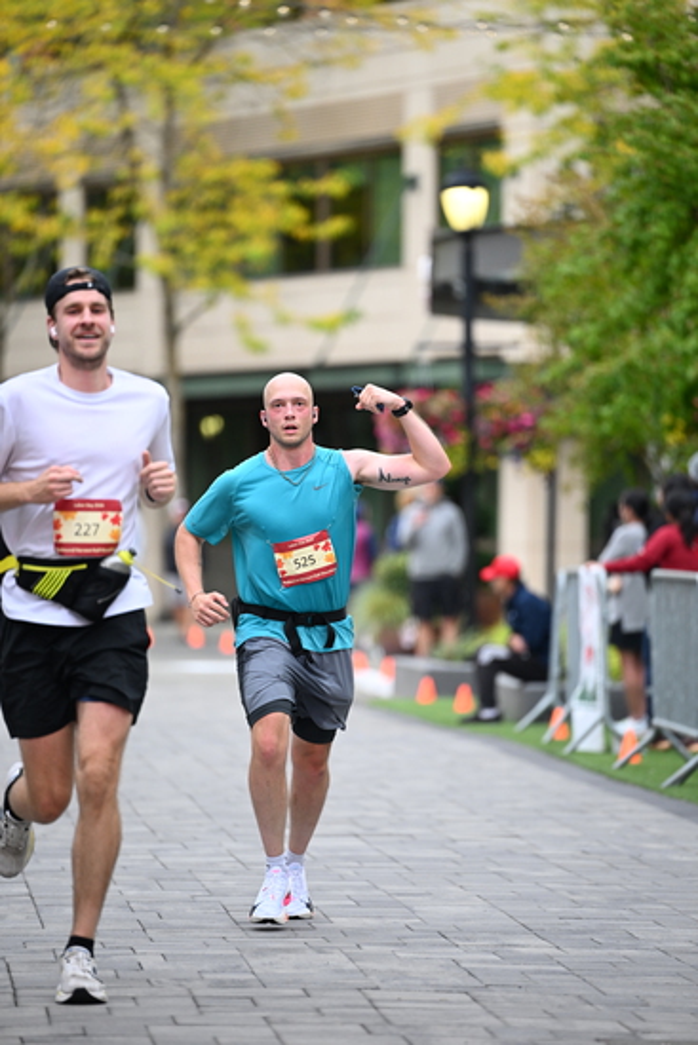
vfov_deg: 10.3
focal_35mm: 200
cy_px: 522
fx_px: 5813
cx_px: 349
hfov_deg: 6.9
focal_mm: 200
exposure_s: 1/1600
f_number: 2.8
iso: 1000
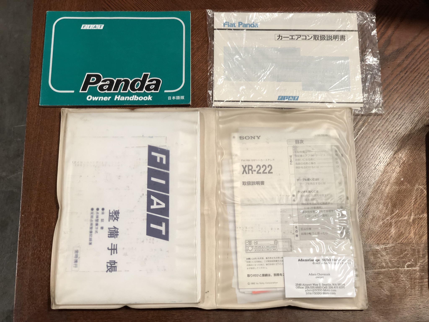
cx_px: 214
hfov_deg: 36.8
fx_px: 644
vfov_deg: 28.0
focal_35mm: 52
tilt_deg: -71.0
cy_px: 161
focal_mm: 6
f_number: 2.4
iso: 80
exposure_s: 1/40
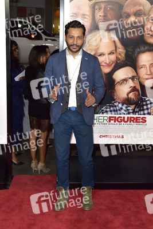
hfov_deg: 31.9
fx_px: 267
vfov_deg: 46.4
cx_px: 76
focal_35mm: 42
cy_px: 114
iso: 500
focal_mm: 42
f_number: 6.3
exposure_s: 1/320
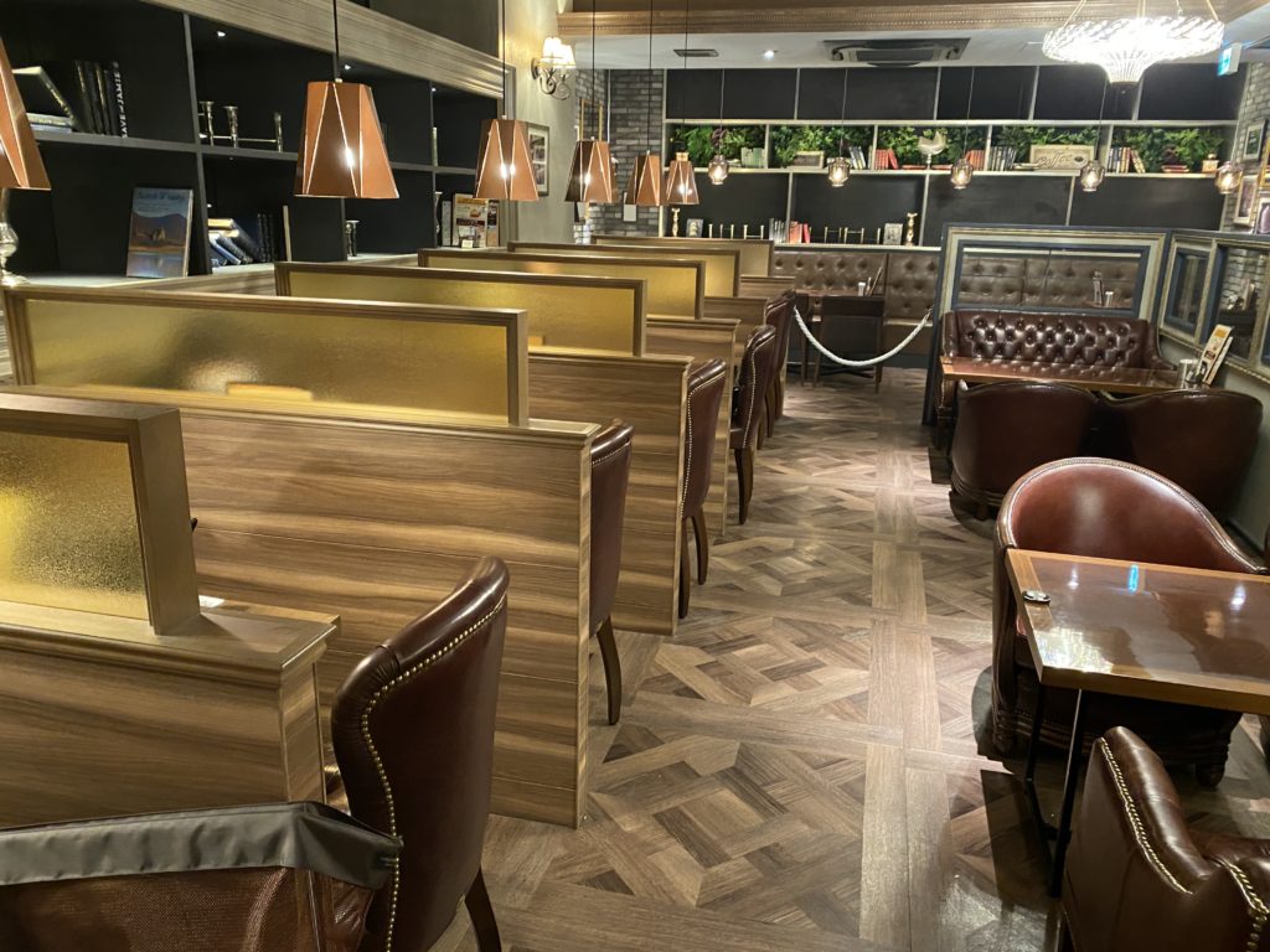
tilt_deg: -16.7
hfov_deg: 67.3
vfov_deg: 53.1
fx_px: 954
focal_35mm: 26
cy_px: 476
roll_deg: -0.5
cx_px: 635
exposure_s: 1/25
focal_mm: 4.25
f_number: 1.8
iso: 500
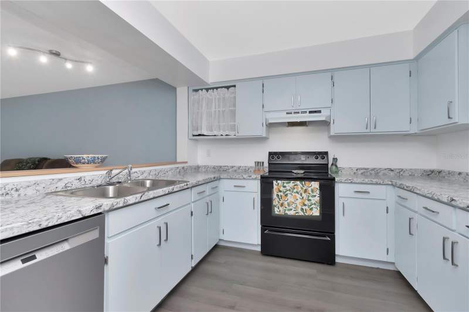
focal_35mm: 15
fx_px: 195
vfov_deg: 77.3
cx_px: 234
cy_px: 156
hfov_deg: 100.4
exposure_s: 1/200
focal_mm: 10
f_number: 8
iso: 500
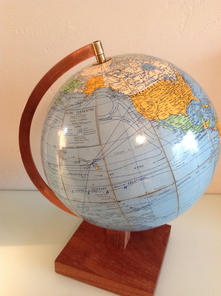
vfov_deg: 52.7
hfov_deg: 40.6
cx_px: 110
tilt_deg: -24.9
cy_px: 148
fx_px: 299
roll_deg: -1.1
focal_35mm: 35
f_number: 2.4
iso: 250
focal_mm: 4.28
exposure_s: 1/17
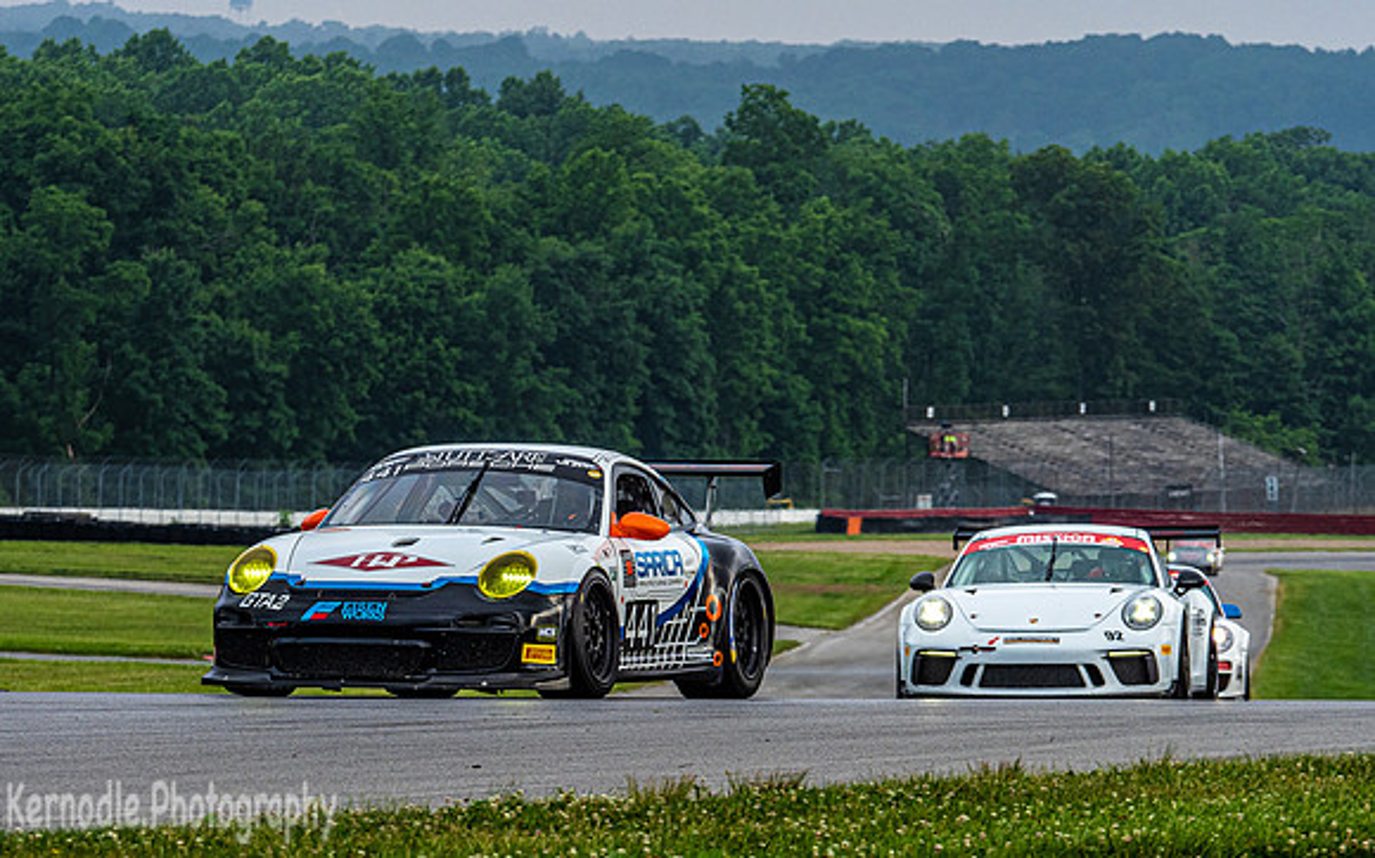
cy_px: 515
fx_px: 11912
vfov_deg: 4.1
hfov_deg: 6.6
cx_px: 688
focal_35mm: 318
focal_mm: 150
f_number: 6.3
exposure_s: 1/500
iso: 400
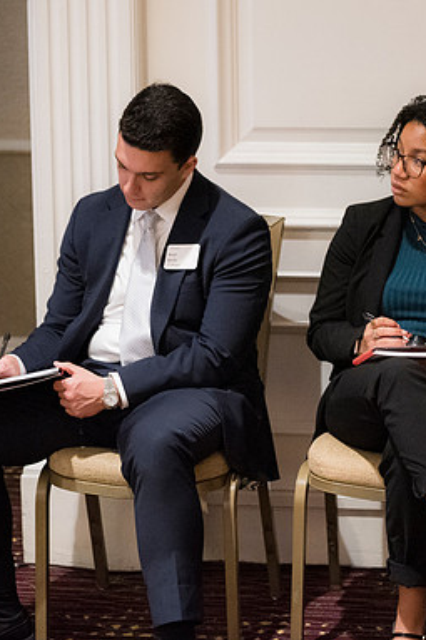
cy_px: 320
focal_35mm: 106
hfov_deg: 12.8
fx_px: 1883
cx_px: 368
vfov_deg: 19.3
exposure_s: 1/160
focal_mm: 70
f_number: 2.8
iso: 6400
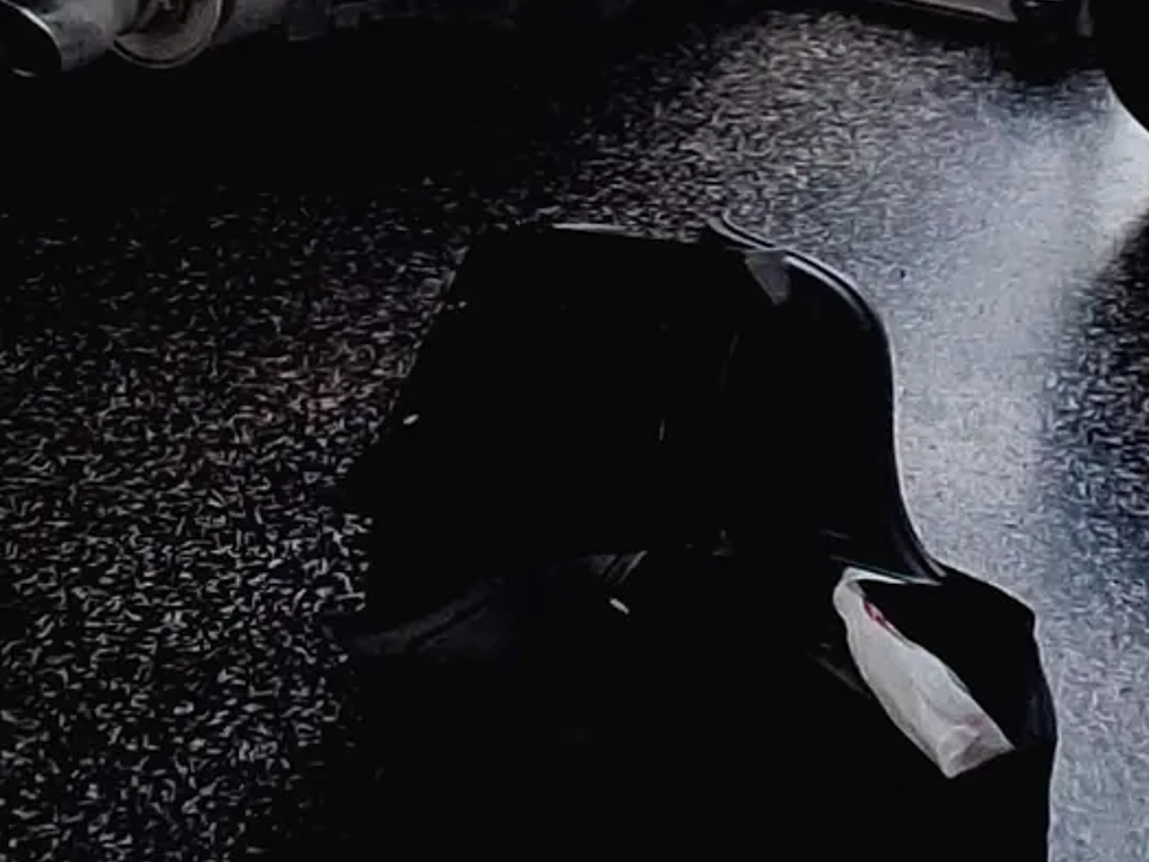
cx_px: 596
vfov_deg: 17.0
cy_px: -502
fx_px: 2556
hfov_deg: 25.3
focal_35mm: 77
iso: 50
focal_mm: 2.1
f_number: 1.7
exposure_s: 1/196
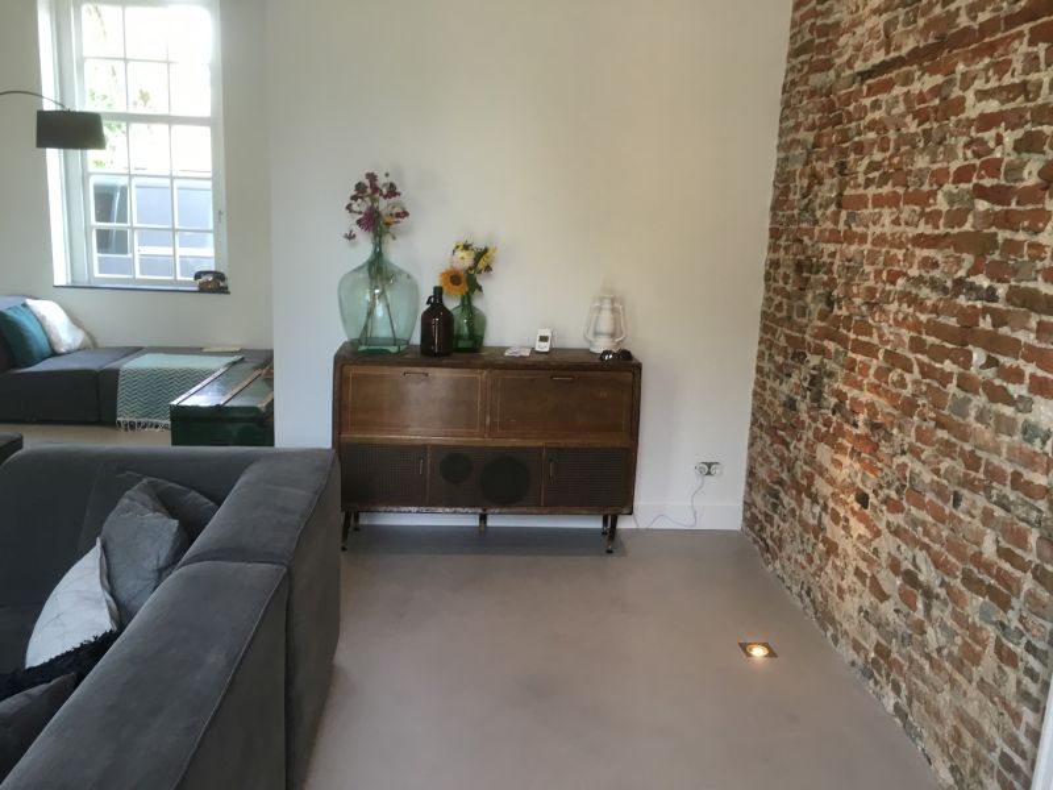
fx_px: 882
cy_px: 395
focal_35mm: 29
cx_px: 526
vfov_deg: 48.2
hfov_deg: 61.7
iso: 40
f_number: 2.2
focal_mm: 4.15
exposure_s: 1/33
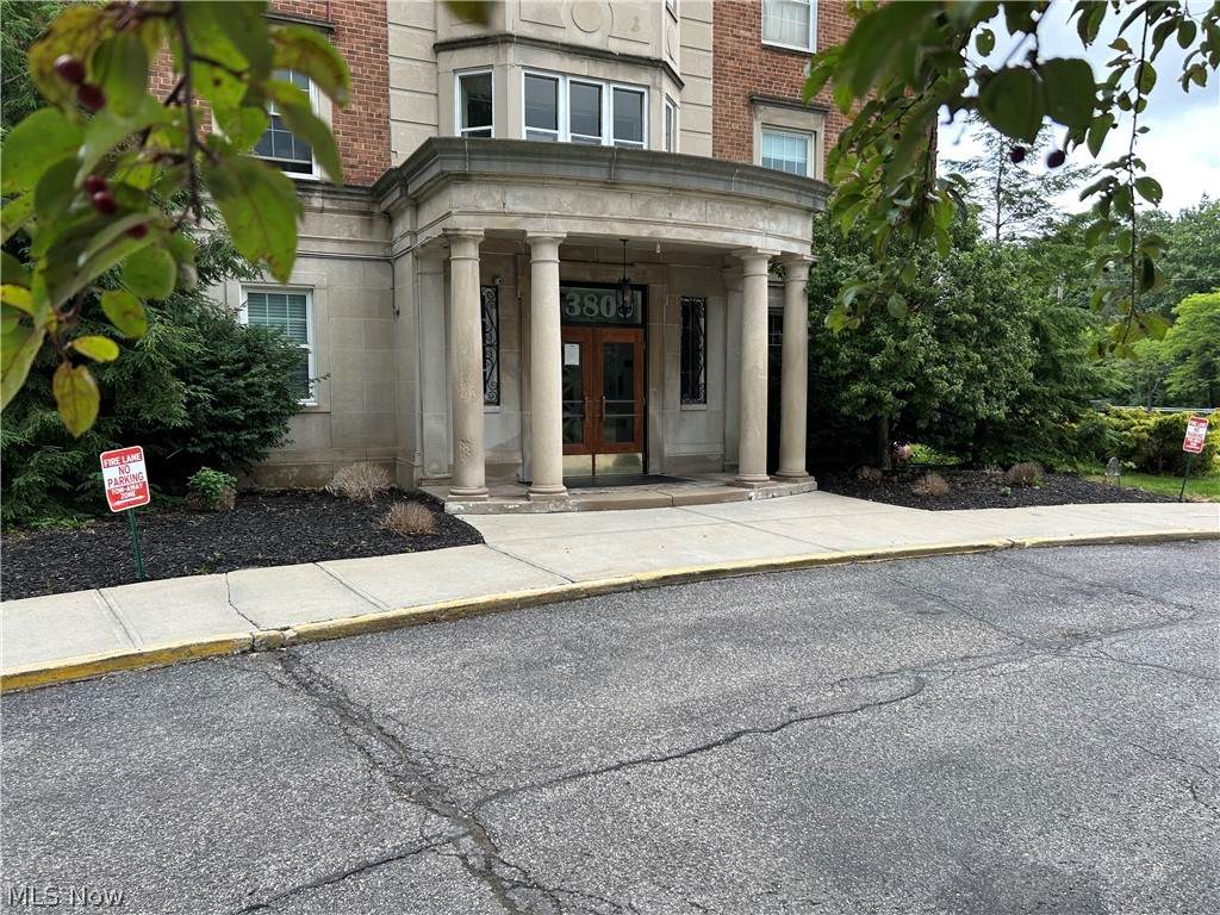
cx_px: 610
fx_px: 916
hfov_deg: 67.3
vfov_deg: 53.1
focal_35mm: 26
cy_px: 458
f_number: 1.5
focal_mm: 5.7
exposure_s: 1/632
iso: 50
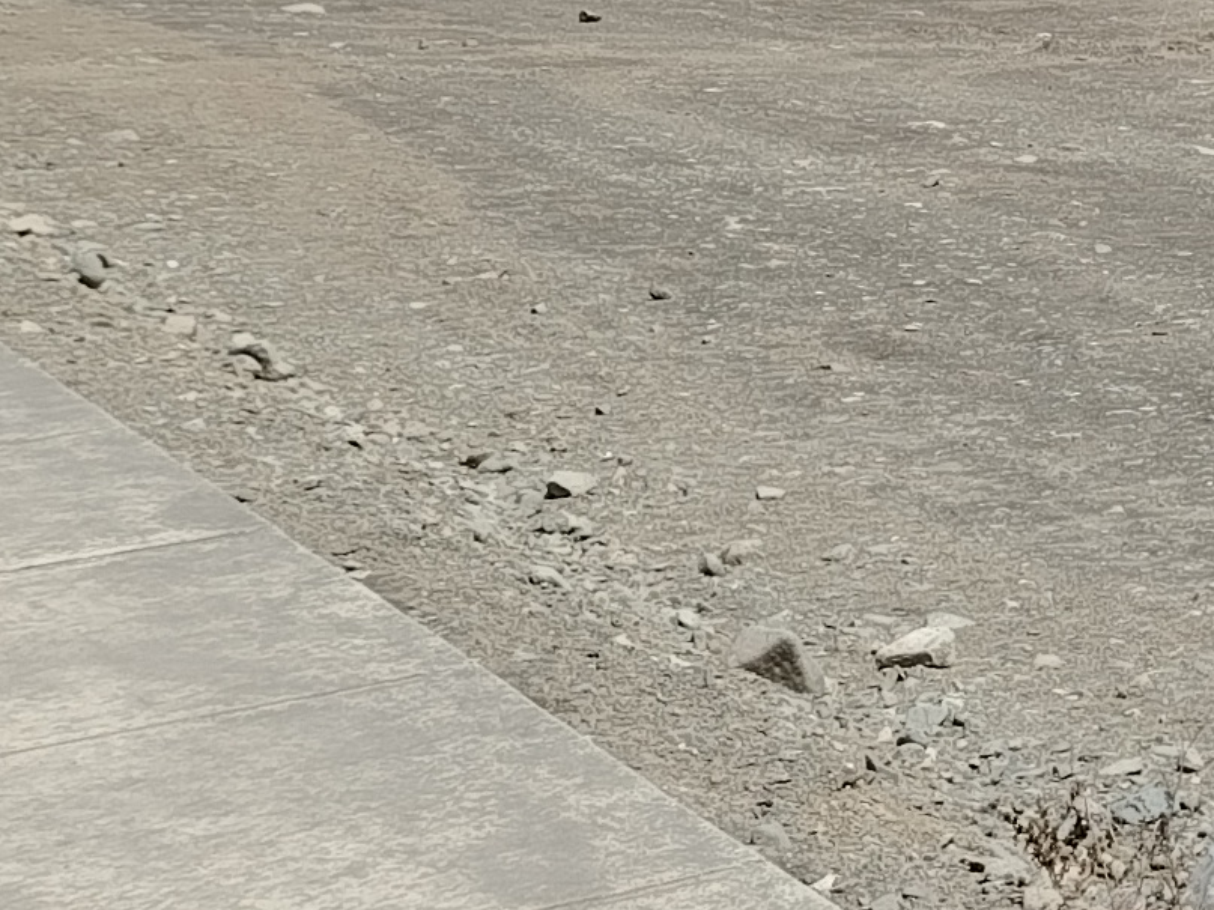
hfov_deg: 14.5
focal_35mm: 119
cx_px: 2202
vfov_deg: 12.2
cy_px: -126
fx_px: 4173
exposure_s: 1/1105
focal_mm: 5.25
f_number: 1.75
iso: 100
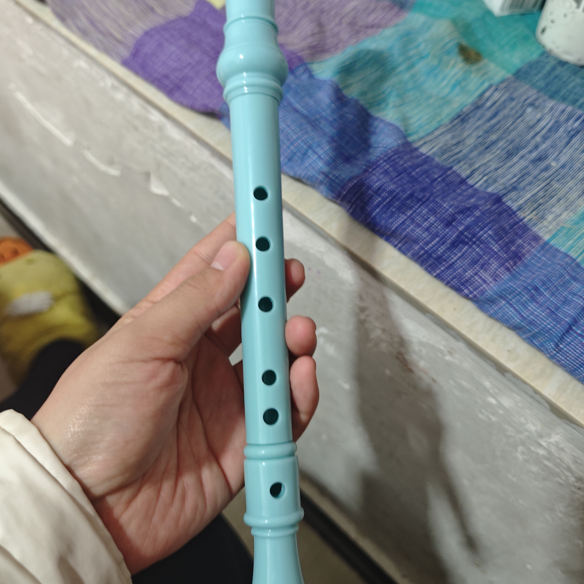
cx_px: 286
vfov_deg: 57.1
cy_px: 257
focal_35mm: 28
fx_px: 534
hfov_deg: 57.3
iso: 500
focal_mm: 6.55
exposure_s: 1/52
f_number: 1.62
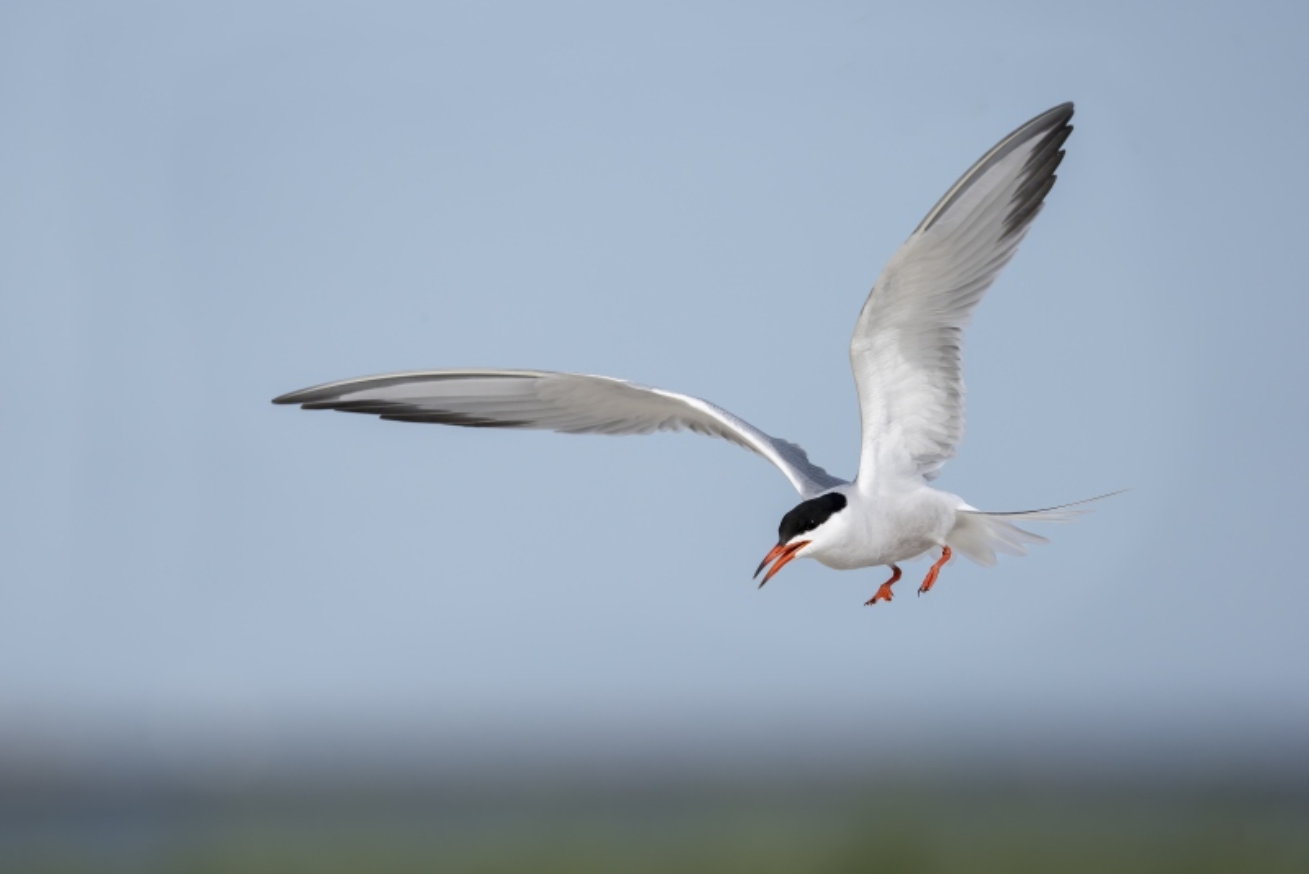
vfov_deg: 1.8
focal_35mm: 755
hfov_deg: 2.7
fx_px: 27461
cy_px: 437
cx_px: 654
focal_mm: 755
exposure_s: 1/4000
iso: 1600
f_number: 8
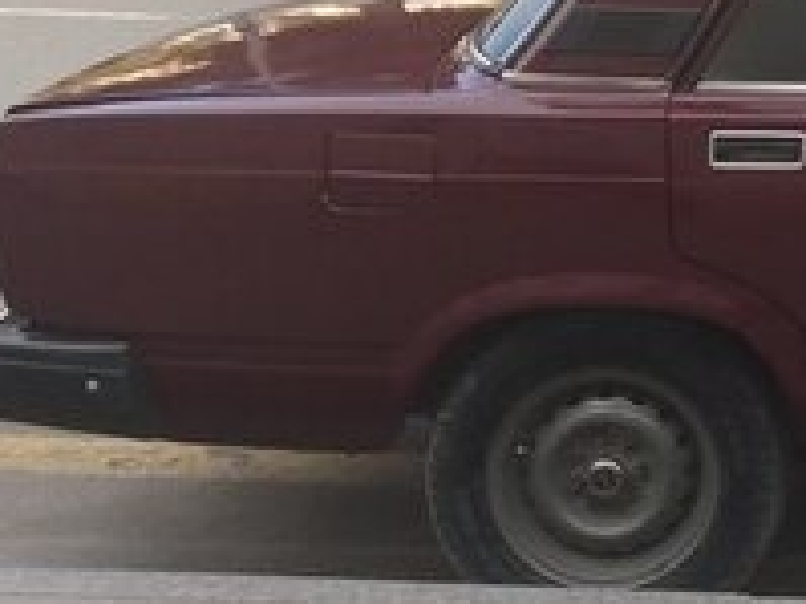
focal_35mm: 93
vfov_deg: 15.5
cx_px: 1191
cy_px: -59
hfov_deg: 18.7
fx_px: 2164
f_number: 1.9
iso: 64
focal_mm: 3.7
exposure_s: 1/154
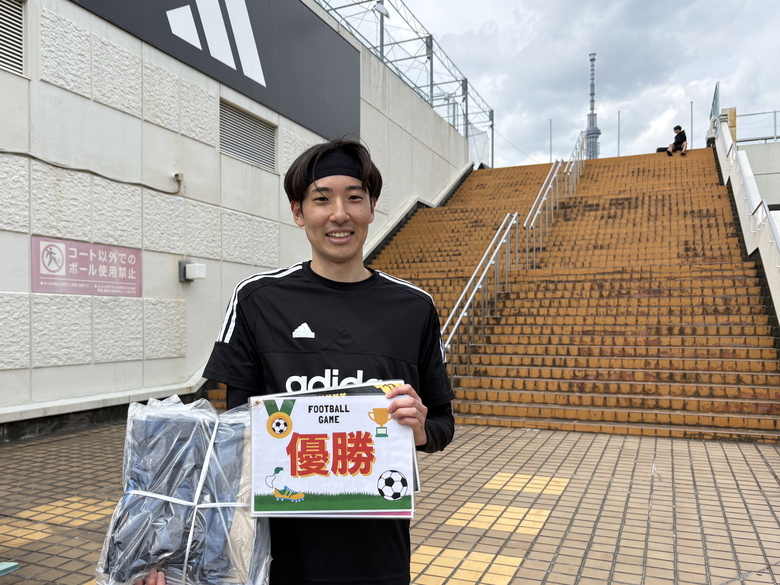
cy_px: 329
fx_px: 699
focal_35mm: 31
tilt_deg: +0.7
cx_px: 336
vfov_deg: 45.3
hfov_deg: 58.1
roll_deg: +1.2
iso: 50
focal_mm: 5.96
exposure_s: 1/2865
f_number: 1.6
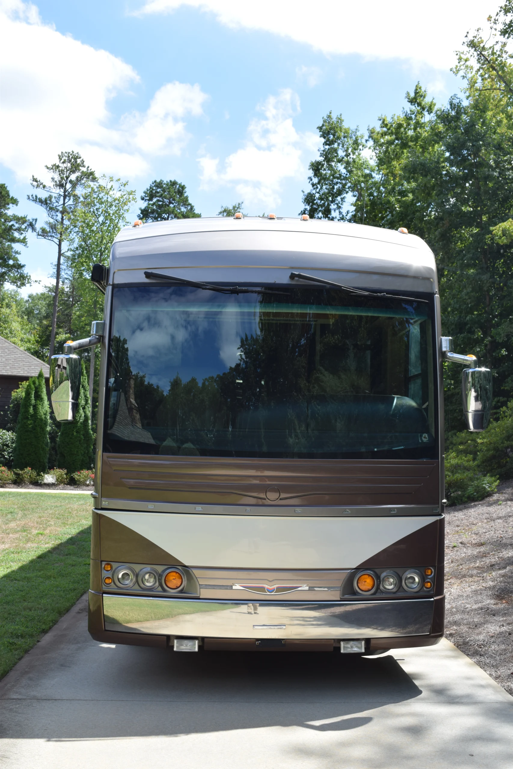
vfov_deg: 49.6
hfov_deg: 34.2
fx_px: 833
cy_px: 384
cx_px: 256
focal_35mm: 39
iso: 200
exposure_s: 1/320
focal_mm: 26
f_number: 9
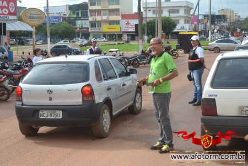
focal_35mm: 60
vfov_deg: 22.6
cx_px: 124
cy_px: 83
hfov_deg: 33.4
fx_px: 413
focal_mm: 40
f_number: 7.1
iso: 100
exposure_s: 1/200
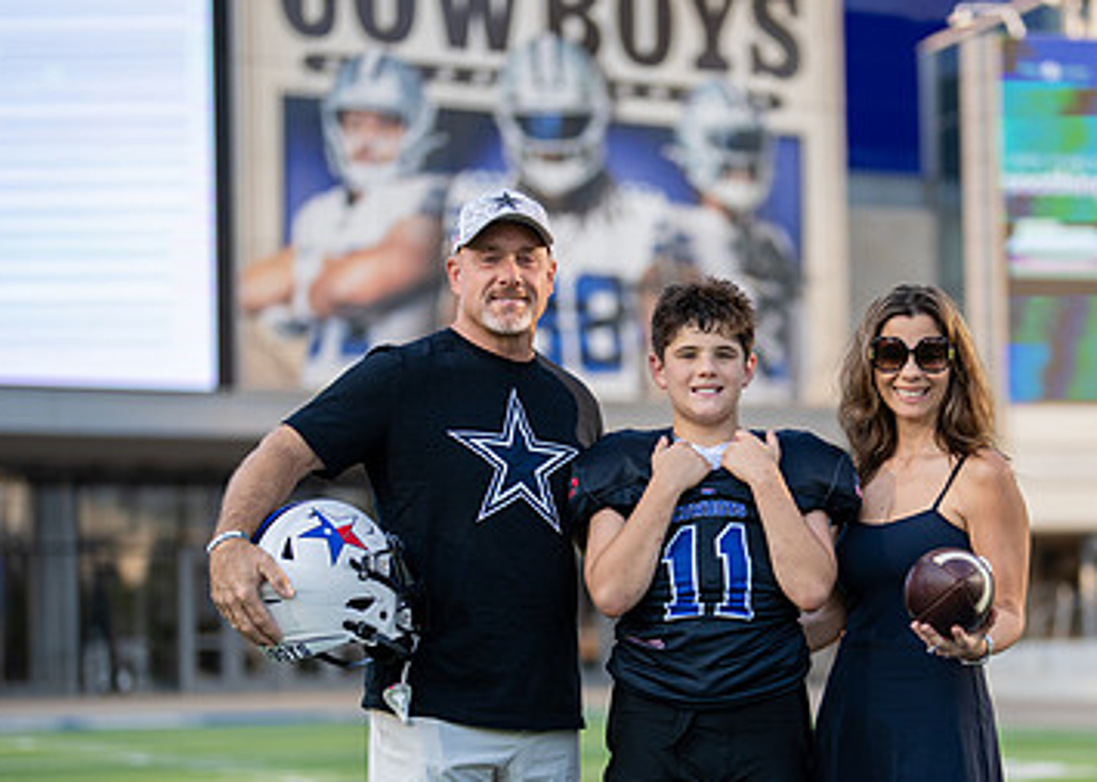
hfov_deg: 22.0
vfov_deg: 15.8
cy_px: 622
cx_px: 764
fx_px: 2802
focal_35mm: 90
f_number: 1.2
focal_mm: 50
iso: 100
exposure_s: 1/3200
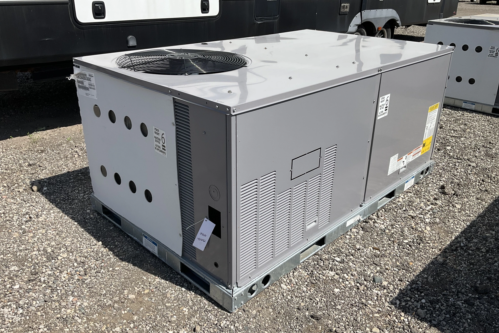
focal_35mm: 31
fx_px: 430
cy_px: 160
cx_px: 256
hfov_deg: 60.3
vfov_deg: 42.3
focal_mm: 3
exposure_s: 1/2801
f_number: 1.8
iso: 25
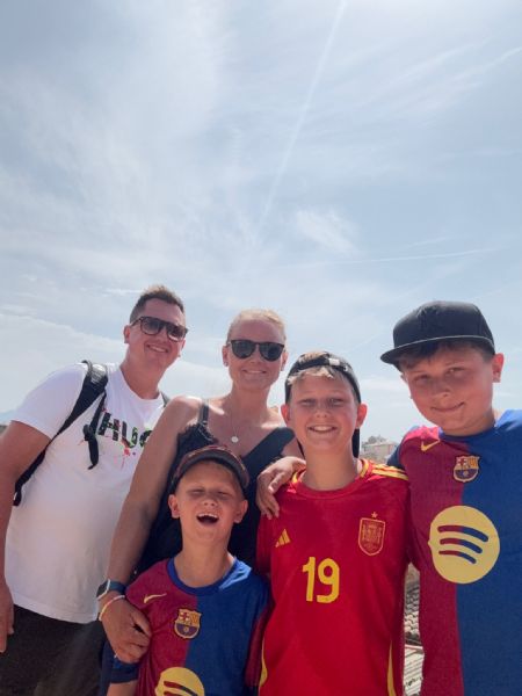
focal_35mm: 30
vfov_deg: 60.0
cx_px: 261
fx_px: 603
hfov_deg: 46.8
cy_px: 348
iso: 25
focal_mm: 2.69
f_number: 1.9
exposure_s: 1/2558
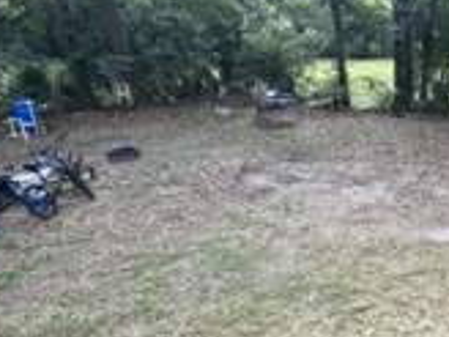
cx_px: 485
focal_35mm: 41
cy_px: 281
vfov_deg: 33.8
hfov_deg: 38.5
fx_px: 532
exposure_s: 1/198
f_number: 2.2
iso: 40
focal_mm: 2.22
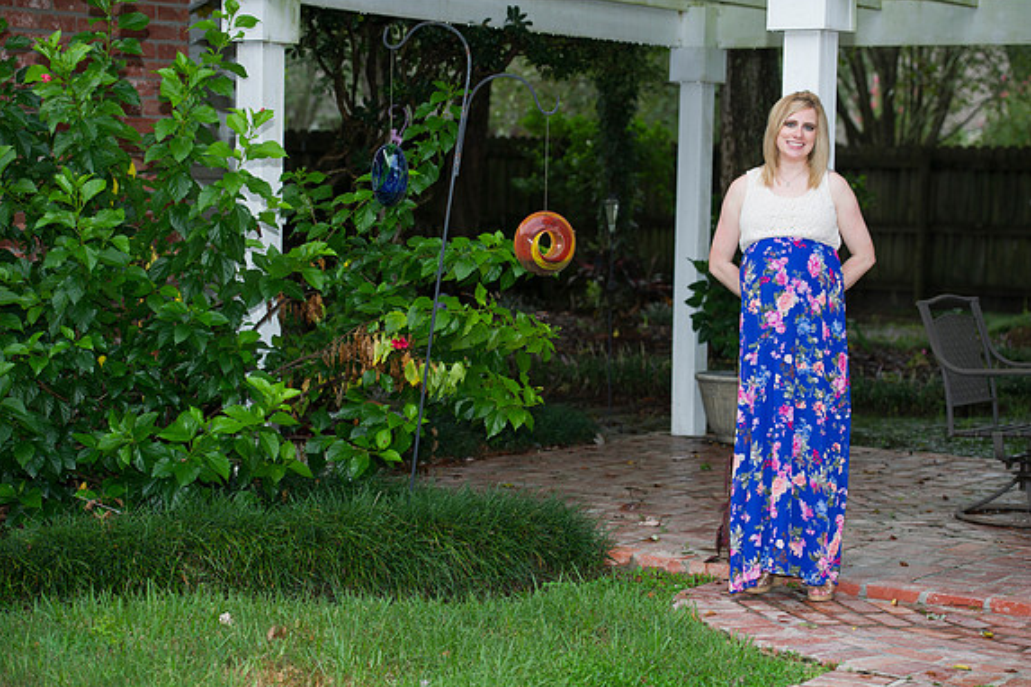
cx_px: 511
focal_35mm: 81
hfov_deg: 25.1
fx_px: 2320
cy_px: 342
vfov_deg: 16.9
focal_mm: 80
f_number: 3.5
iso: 640
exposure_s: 1/250
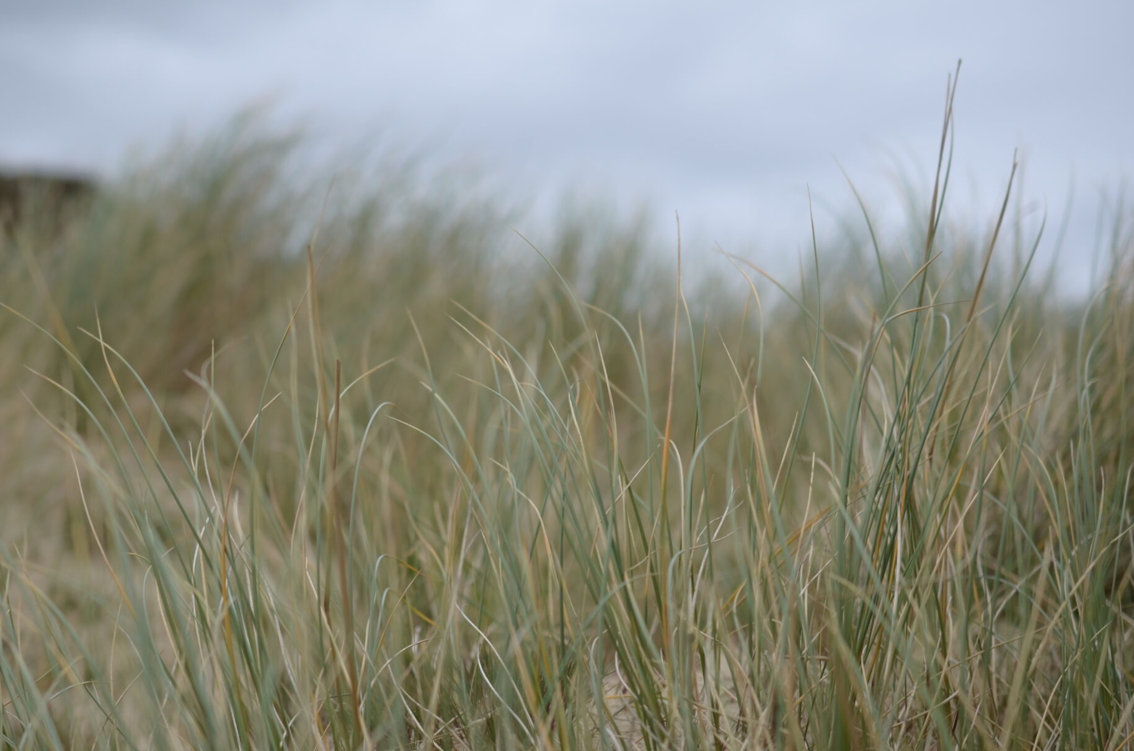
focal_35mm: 84
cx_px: 461
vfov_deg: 16.2
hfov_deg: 24.2
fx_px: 2640
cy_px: 488
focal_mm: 40
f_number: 2.8
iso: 100
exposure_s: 1/800
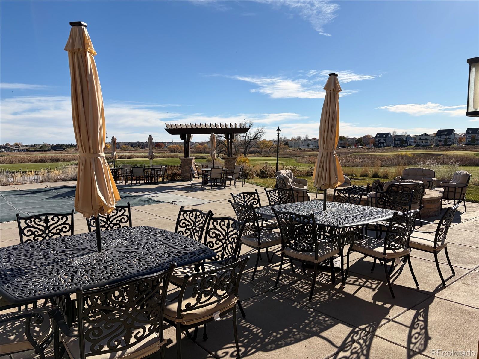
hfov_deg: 67.3
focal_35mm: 26
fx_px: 360
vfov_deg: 53.1
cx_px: 240
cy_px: 180
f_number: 1.6
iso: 50
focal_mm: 5.96
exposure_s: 1/4608
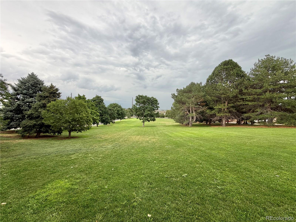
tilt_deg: +0.5
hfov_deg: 102.1
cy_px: 111
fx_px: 120
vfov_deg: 85.7
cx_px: 148
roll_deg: -1.5
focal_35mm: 14
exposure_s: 1/151
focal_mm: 2.22
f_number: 2.2
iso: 40
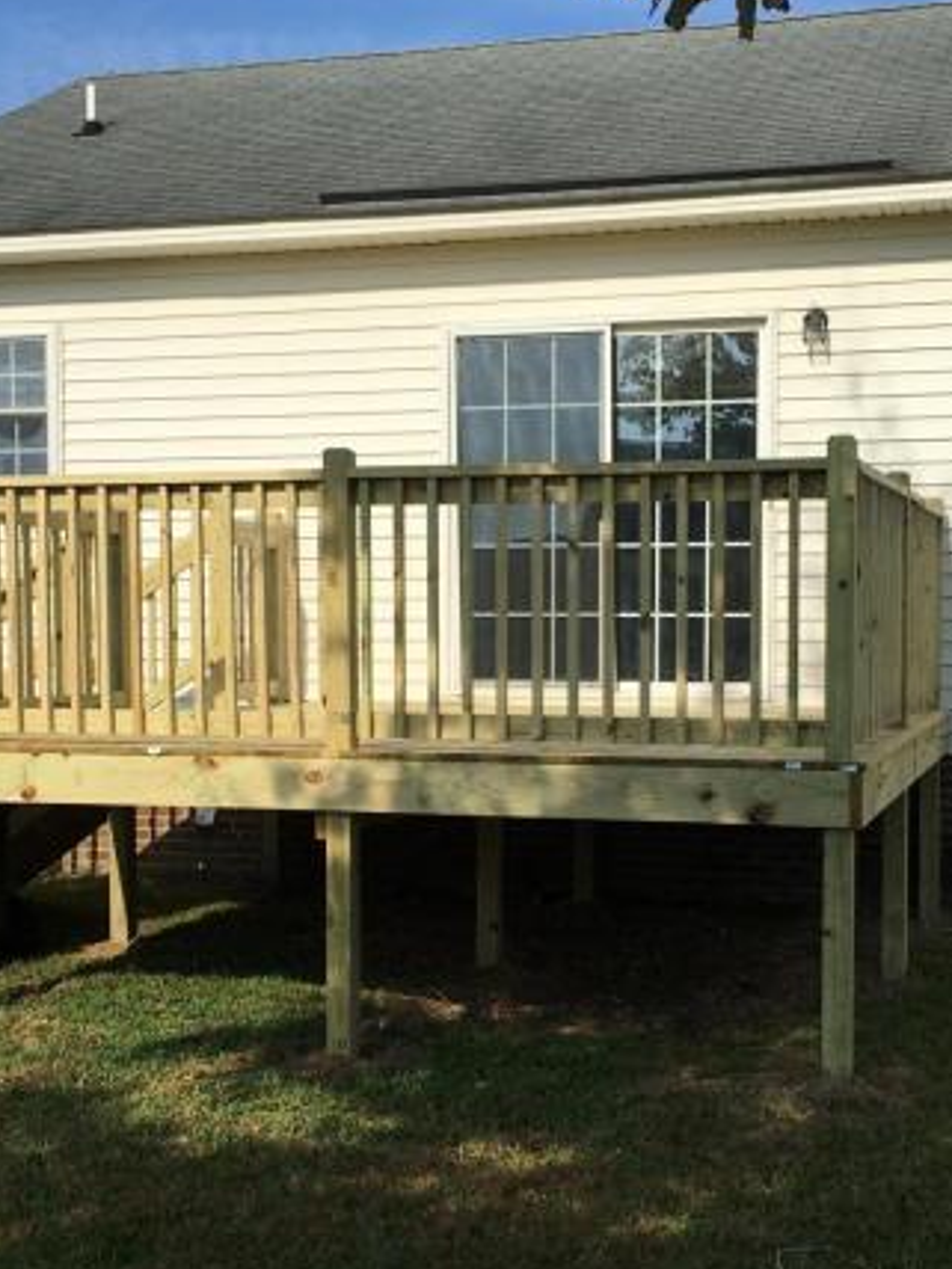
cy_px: 715
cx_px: 498
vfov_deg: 36.8
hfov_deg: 28.0
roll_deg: -0.4
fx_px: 1907
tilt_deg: -1.9
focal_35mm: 52
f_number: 2.2
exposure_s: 1/2747
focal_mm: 4.15
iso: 25
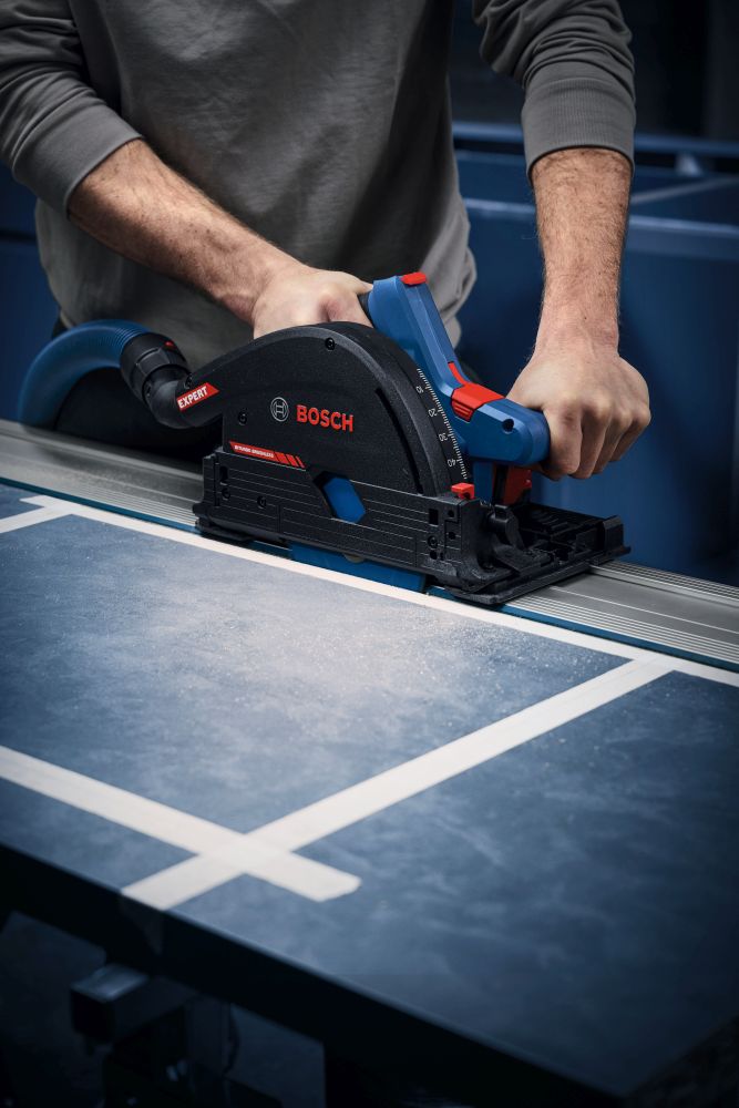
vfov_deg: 28.8
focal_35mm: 70
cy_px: 554
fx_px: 2155
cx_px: 370
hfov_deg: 19.5
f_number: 5
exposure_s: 1/125
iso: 800
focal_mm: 70
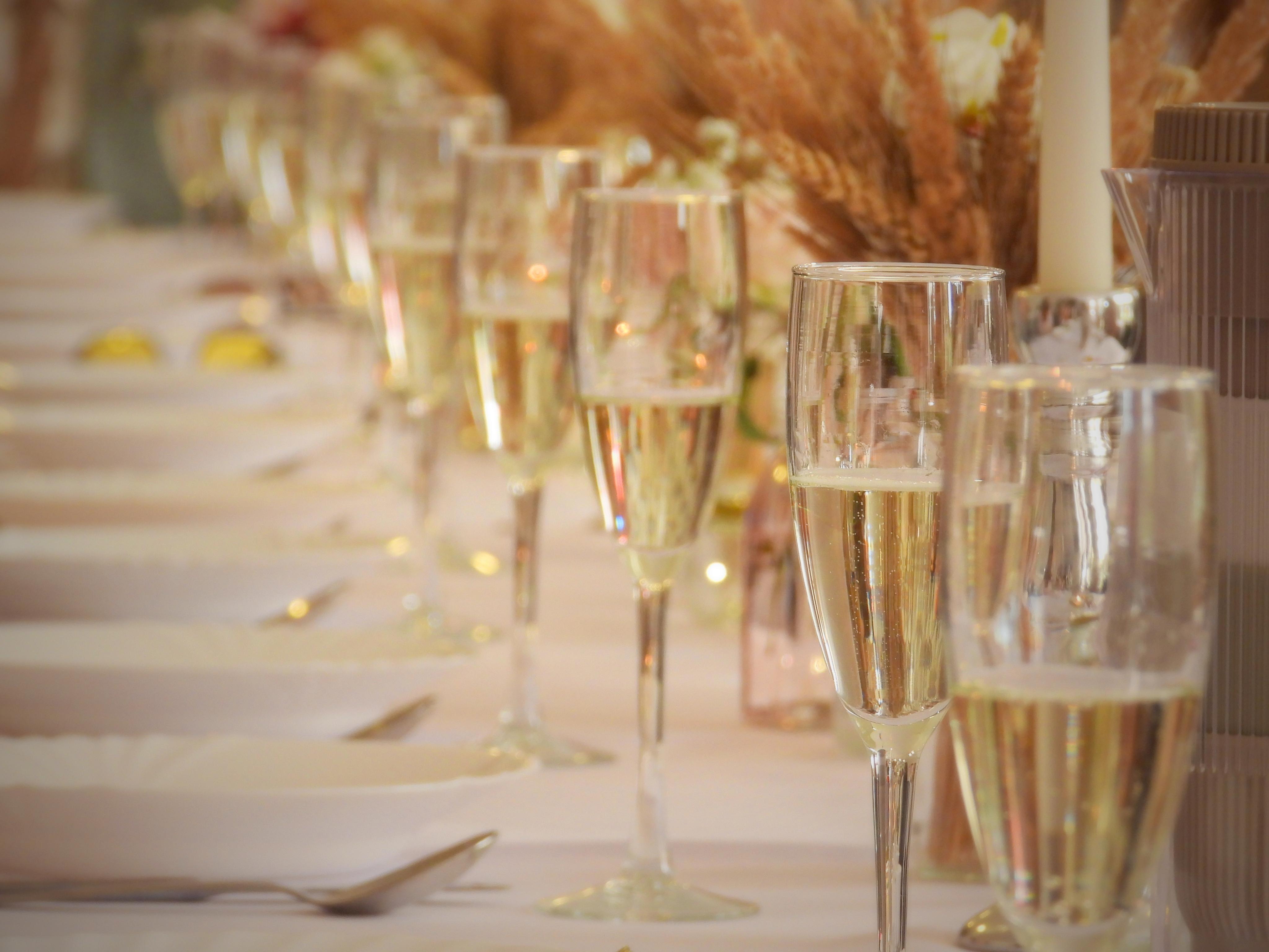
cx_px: 634
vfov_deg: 5.4
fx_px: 10081
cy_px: 476
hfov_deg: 7.2
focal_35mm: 275
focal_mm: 49.5
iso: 400
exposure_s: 1/125
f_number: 4.5
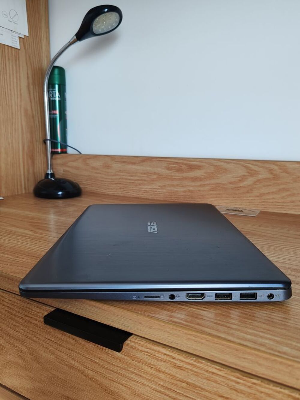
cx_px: 150
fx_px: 312
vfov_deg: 65.3
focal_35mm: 27
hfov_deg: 51.4
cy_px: 200
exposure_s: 1/100
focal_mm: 6.12
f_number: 1.9
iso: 400
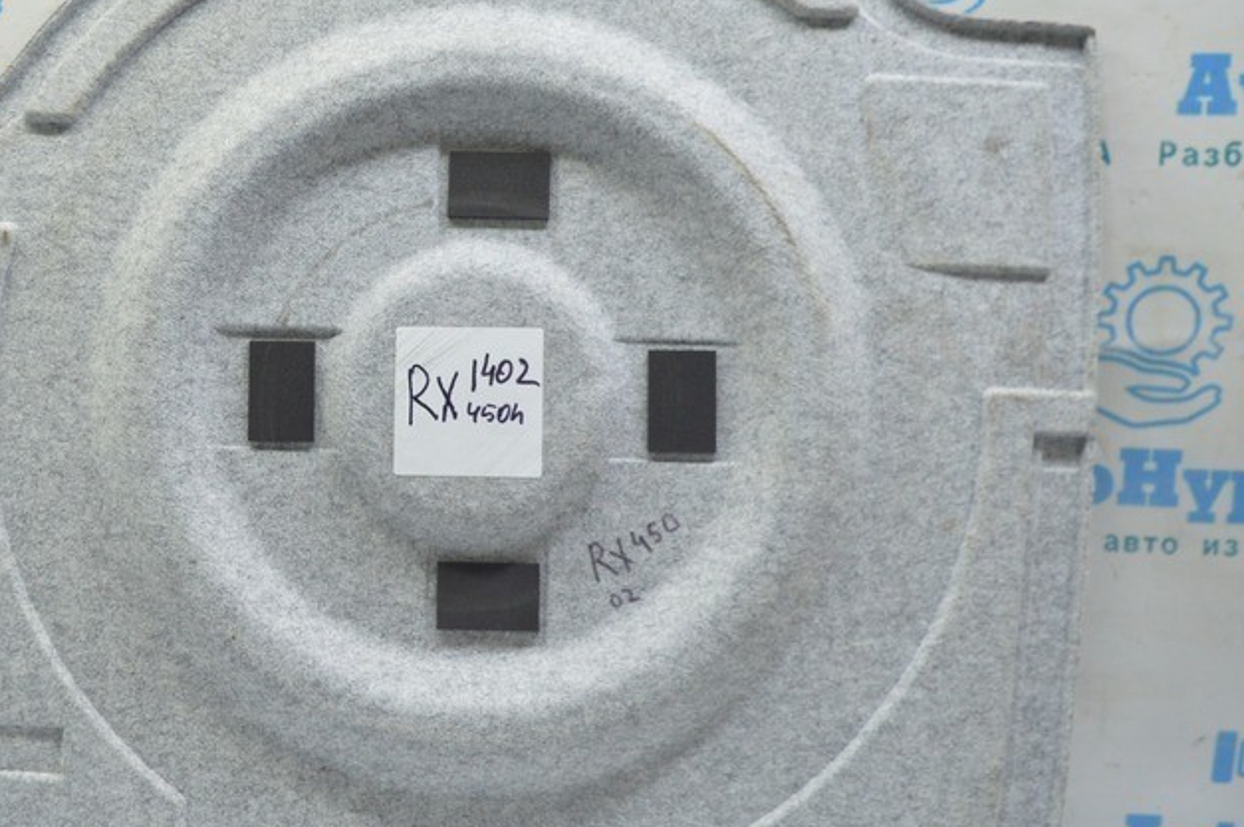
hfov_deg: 39.4
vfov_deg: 27.4
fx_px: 1692
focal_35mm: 49
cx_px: 329
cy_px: 352
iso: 400
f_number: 3.8
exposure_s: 1/40
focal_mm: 20
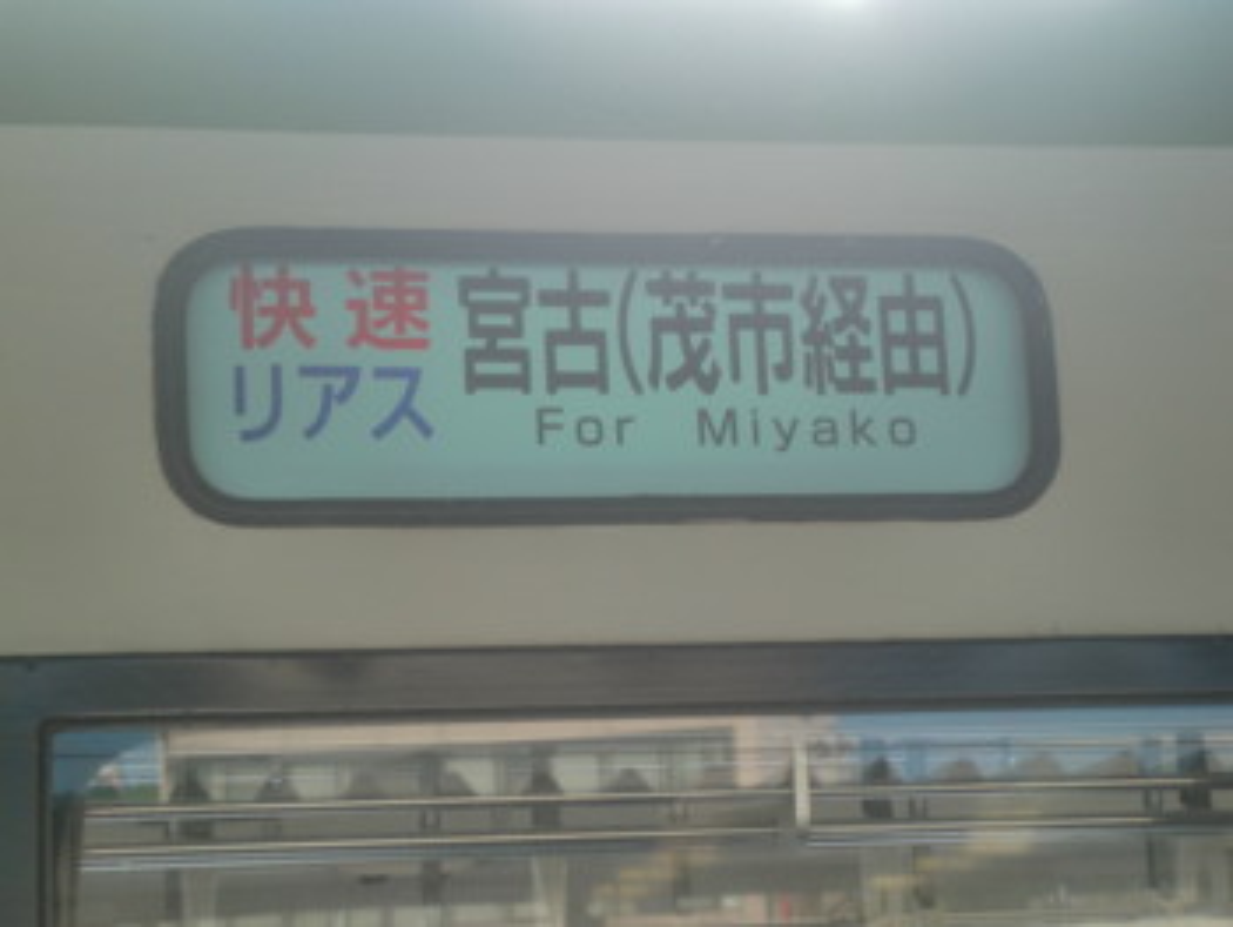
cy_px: 464
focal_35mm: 78
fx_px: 2780
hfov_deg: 25.0
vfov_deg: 18.9
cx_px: 616
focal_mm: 13.02
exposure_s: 1/125
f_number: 4.7
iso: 64
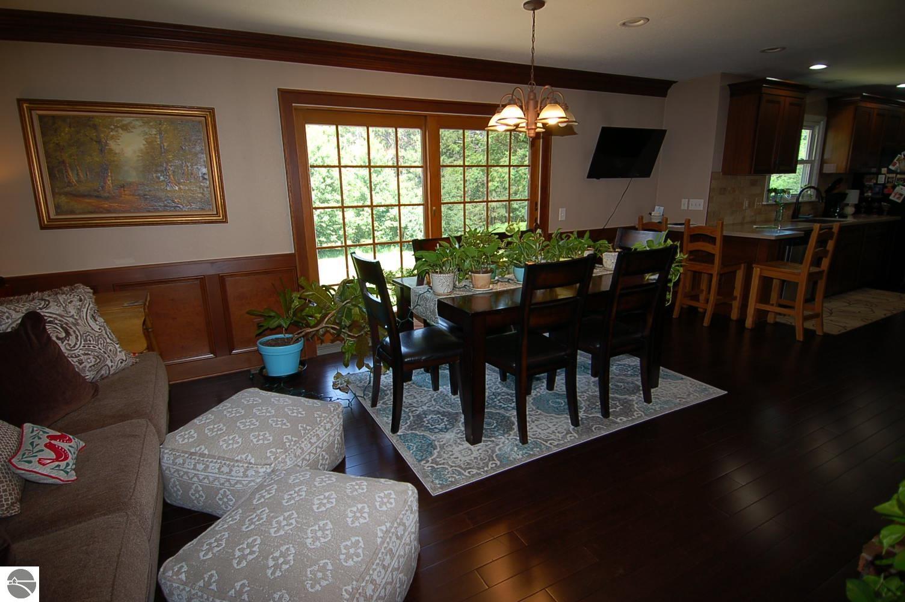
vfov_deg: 67.3
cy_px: 301
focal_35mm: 18
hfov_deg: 90.1
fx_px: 452
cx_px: 452
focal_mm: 12
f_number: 4
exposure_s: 1/60
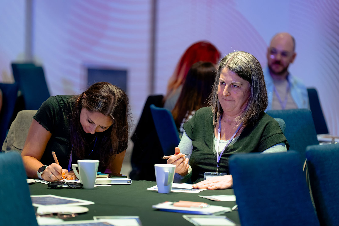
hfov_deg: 13.6
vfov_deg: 9.1
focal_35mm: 151
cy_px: 113
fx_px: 1422
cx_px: 170
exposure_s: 1/250
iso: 2500
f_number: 2.8
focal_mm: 151
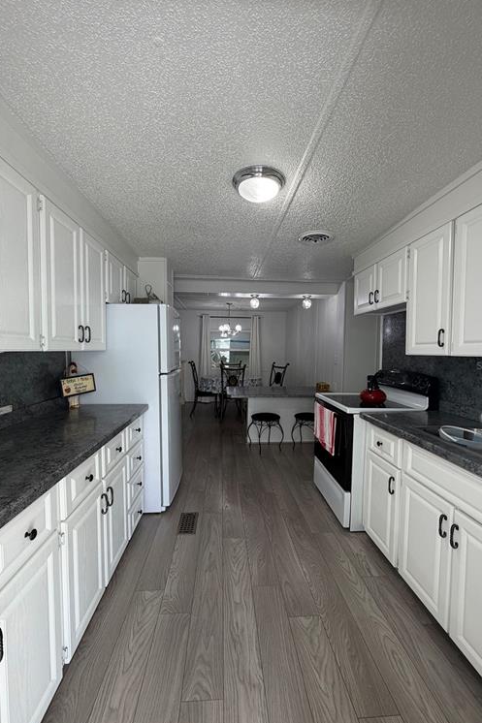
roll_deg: -0.9
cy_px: 365
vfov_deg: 100.4
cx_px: 241
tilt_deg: -1.8
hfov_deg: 77.3
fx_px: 301
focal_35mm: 15
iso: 100
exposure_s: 1/120
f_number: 2.2
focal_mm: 2.22
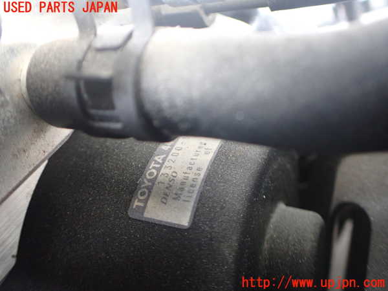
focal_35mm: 30
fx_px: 336
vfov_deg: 46.8
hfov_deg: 60.0
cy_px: 146
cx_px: 194
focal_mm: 5.4
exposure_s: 1/30
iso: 800
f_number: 2.3
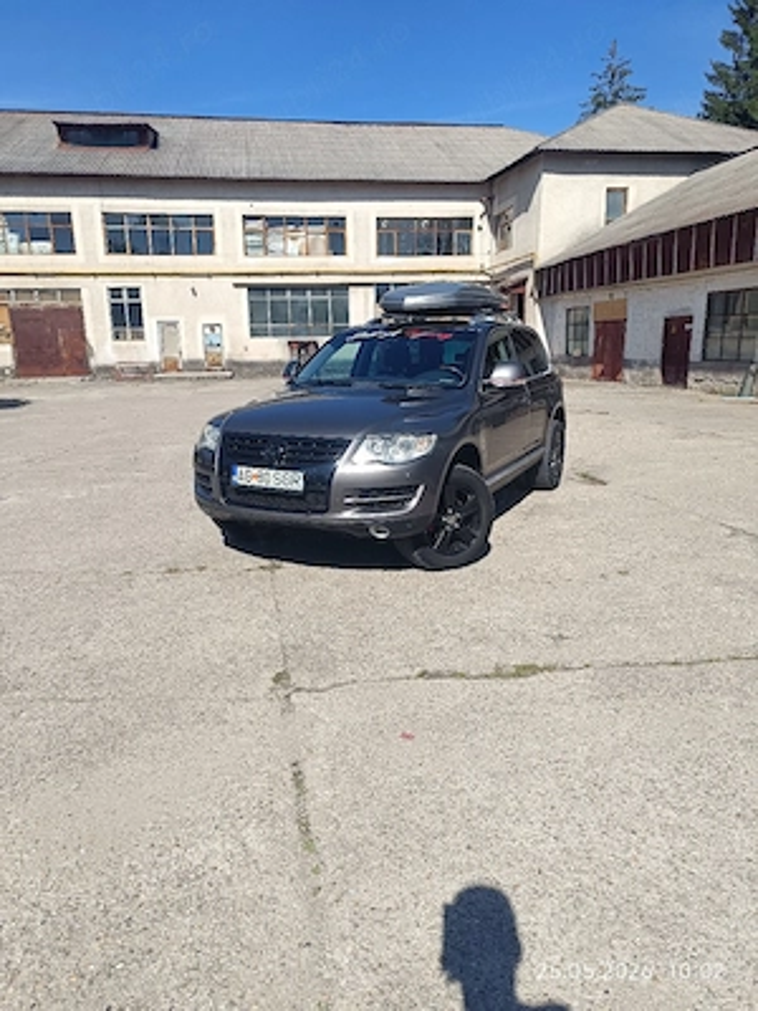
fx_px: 701
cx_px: 379
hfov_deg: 56.8
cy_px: 506
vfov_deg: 71.6
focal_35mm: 24
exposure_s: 1/2000
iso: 61
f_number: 1.88
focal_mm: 5.59
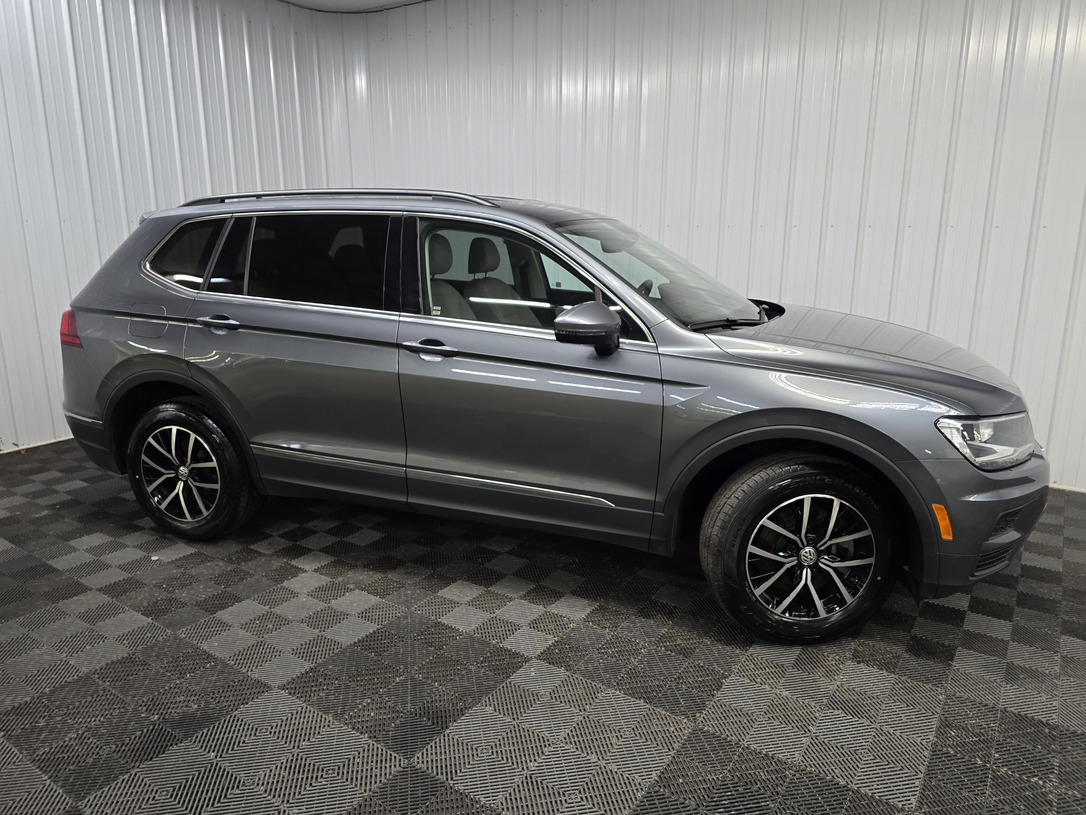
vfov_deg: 58.9
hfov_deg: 73.9
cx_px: 543
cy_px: 408
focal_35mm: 23
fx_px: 722
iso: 320
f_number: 1.7
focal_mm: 6.3
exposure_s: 1/120
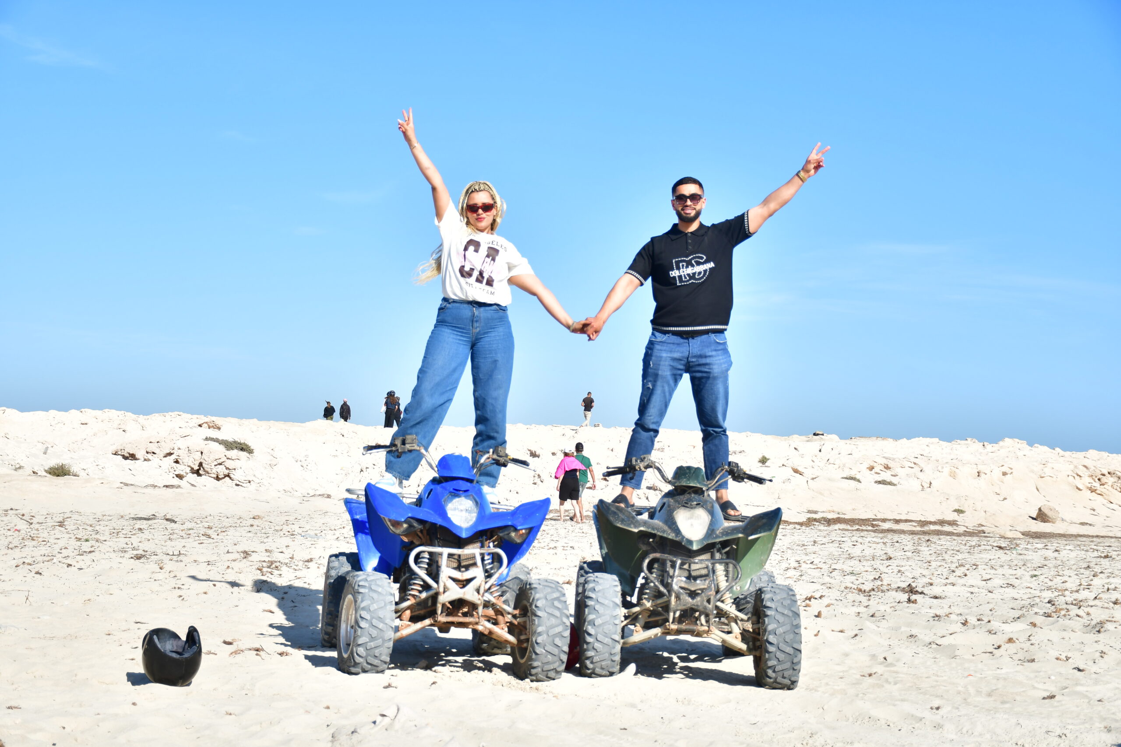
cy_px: 374
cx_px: 560
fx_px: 1619
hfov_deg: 38.2
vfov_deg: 26.0
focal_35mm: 52
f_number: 4.2
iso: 100
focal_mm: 35
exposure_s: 1/800
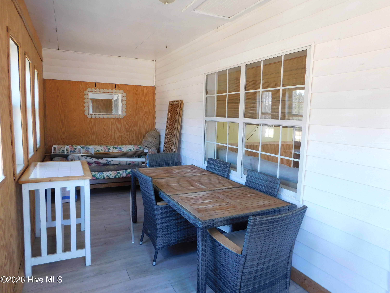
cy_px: 146
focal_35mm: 23
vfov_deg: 58.9
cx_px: 195
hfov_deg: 73.9
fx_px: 259
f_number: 3
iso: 160
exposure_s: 1/30
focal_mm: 4
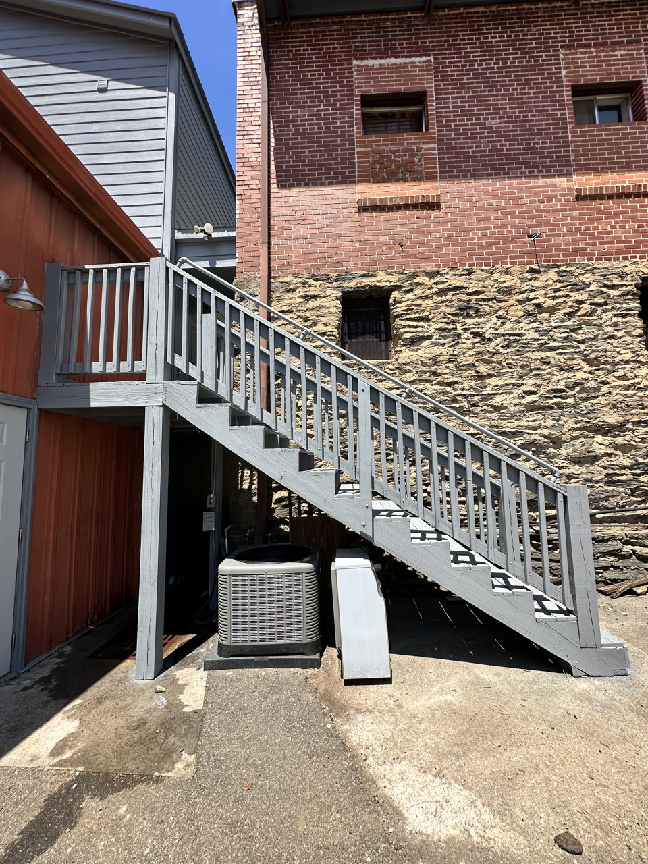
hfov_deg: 85.7
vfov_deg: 102.1
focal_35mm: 14
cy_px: 432
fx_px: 349
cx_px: 324
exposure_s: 1/1171
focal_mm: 2.22
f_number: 2.2
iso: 40
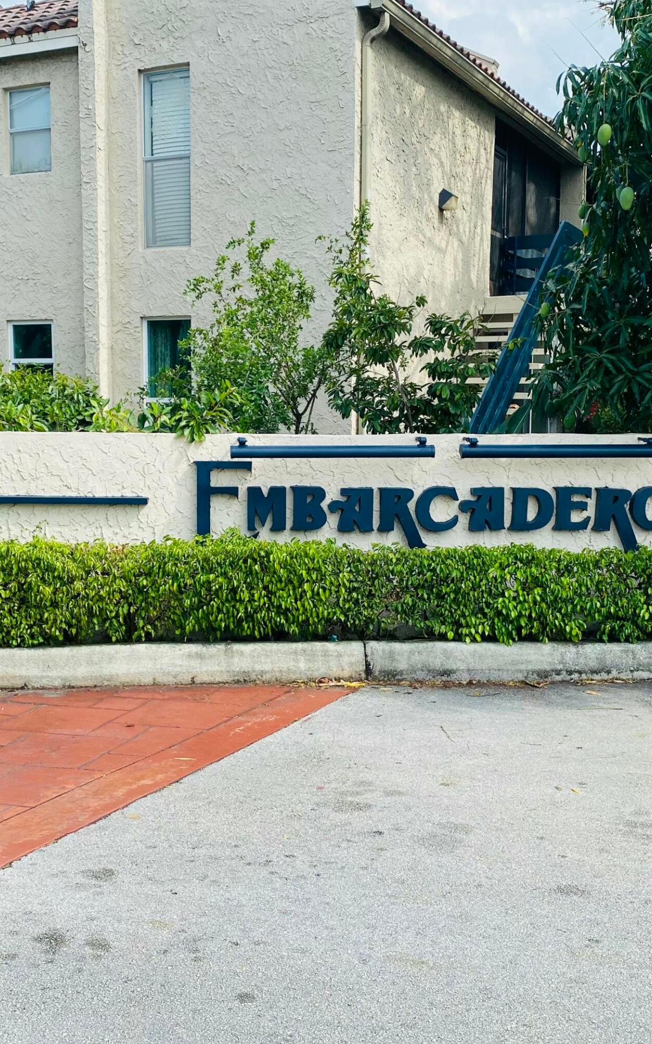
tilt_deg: -6.8
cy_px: 537
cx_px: 314
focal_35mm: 41
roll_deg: -0.3
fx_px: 1166
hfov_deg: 31.2
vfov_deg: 48.2
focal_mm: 4.25
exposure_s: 1/1412
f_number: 1.8
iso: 32
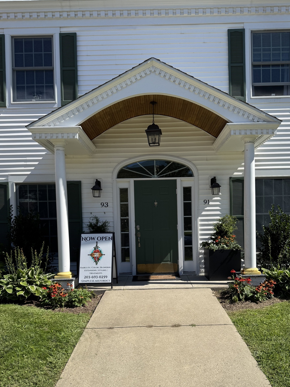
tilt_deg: -0.5
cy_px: 229
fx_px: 324
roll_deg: +2.3
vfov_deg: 61.2
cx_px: 158
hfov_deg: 48.2
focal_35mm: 29
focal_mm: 6.76
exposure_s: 1/4608
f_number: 1.78
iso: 80
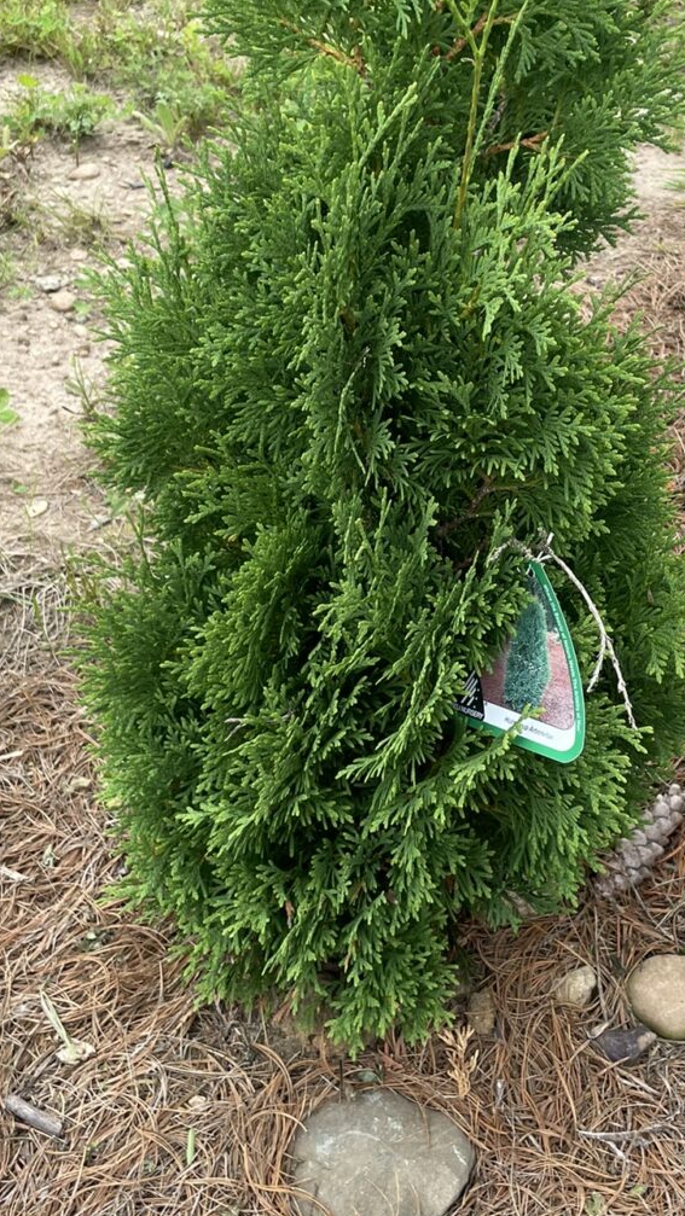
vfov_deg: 44.9
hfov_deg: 26.3
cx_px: 480
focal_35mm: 45
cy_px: 419
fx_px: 1452
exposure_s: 1/368
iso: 32
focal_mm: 4.2
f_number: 1.6
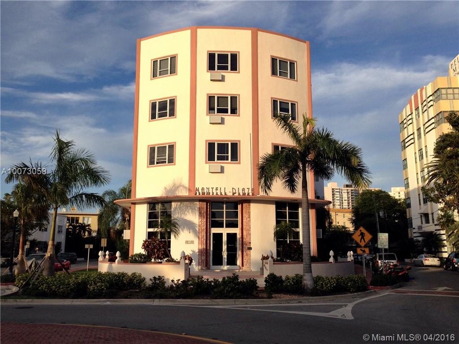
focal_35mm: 33
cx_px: 230
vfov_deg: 42.9
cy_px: 172
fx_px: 438
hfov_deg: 55.4
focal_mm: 4.12
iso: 50
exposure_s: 1/1290
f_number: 2.4
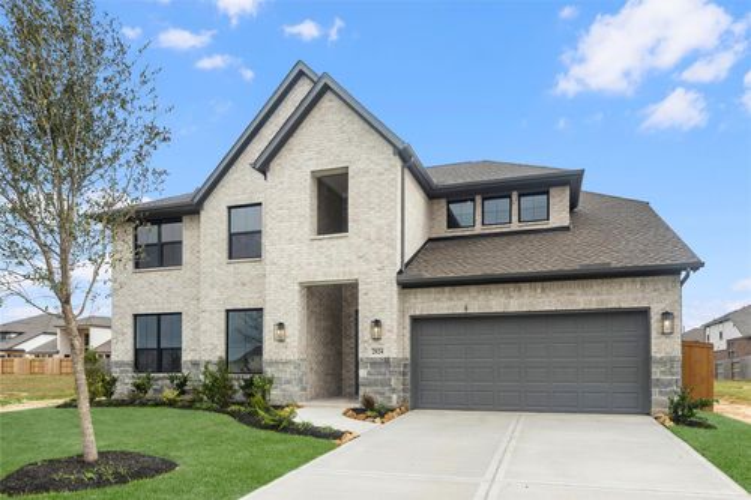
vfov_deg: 70.4
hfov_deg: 93.3
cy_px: 250
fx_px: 355
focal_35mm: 17
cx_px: 376
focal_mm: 17
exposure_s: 1/200
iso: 125
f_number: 9
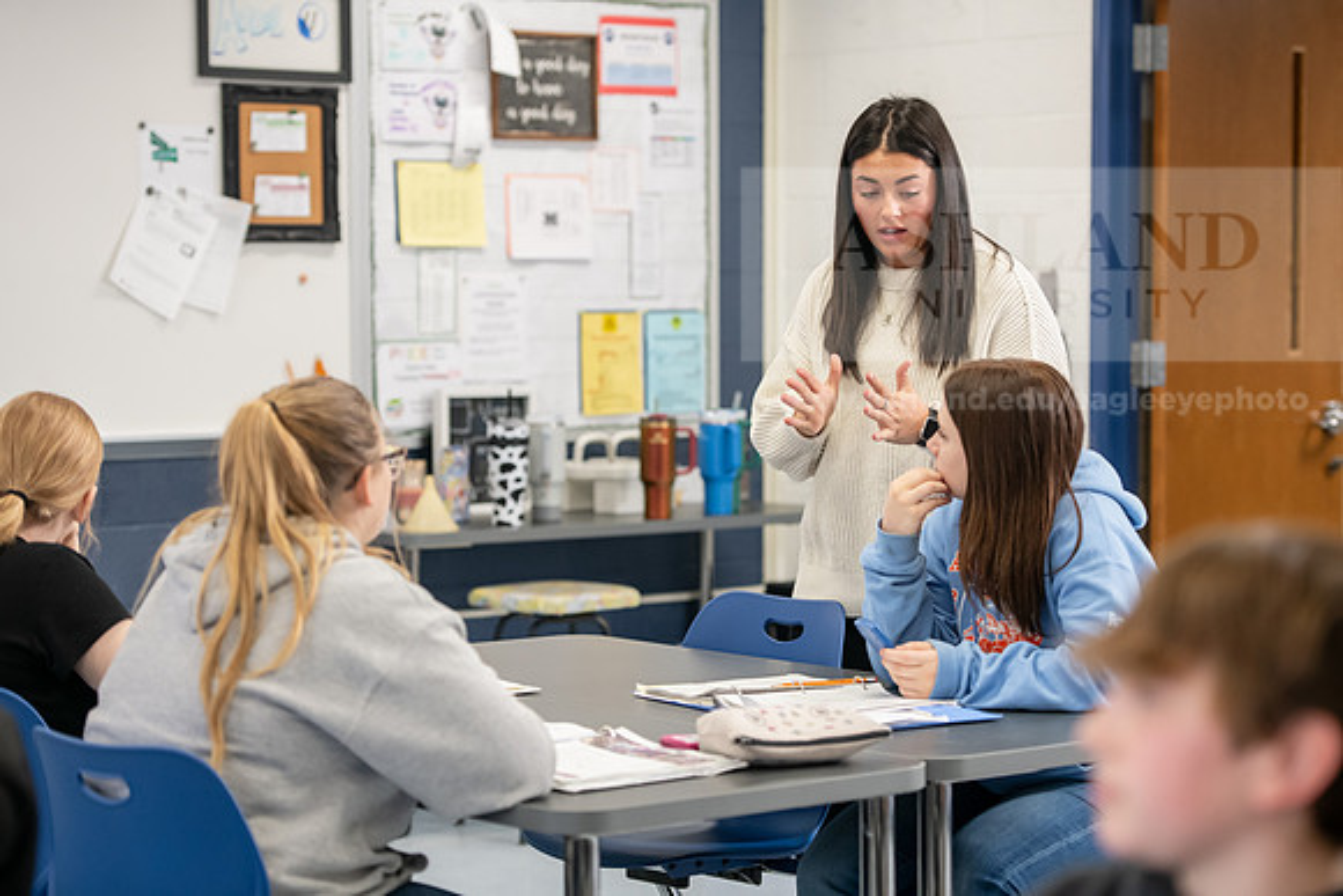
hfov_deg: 21.5
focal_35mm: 95
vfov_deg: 14.4
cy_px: 448
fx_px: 3545
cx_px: 672
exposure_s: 1/200
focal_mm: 95
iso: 1600
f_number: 3.2
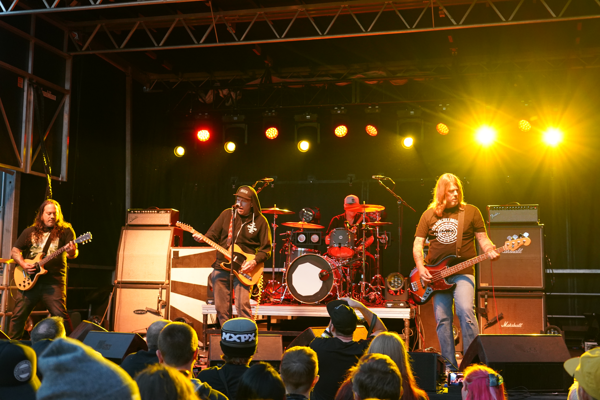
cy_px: 200
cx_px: 300
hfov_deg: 41.1
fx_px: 800
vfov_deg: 28.1
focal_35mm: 48
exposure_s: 1/160
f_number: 4
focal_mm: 48
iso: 4000
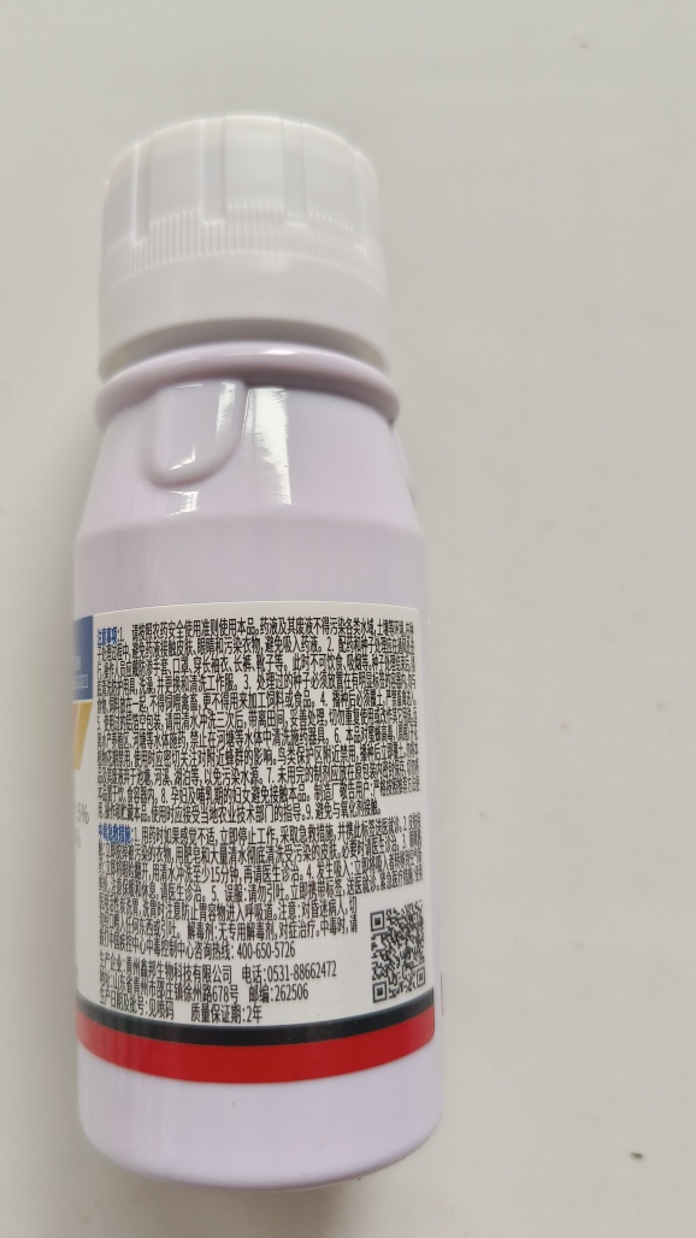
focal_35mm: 26
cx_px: 276
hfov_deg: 44.1
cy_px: 632
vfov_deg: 71.9
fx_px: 853
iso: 467
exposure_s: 1/120
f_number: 1.88
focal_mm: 5.56
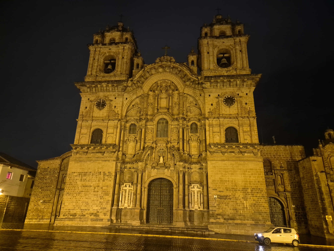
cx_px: 167
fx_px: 222
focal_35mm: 23
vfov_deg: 58.9
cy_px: 126
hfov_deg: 73.9
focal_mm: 5.4
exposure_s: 1/60
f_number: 1.8
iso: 1600
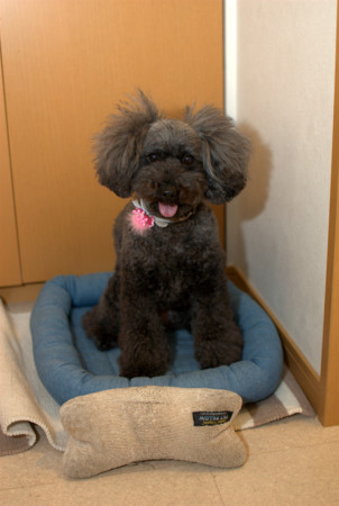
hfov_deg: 25.9
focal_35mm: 52
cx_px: 170
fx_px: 738
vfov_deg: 37.8
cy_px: 253
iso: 200
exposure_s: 1/60
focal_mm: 35
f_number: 2.5
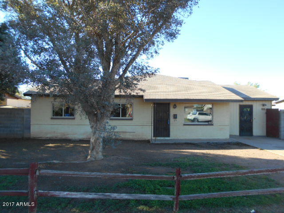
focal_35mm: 26
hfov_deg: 67.3
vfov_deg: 53.1
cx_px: 142
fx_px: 213
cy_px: 106
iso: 80
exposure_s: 1/250
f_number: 3.2
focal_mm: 4.6
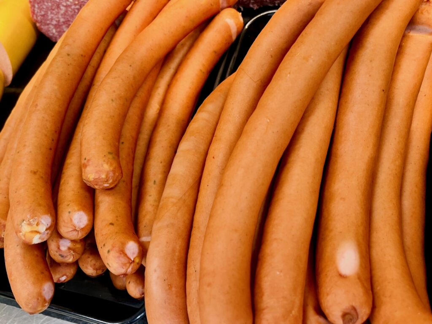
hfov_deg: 67.3
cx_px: 216
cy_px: 162
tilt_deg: -53.7
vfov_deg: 53.1
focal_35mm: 26
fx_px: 324
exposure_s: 1/88
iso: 125
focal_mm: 5.1
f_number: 1.6
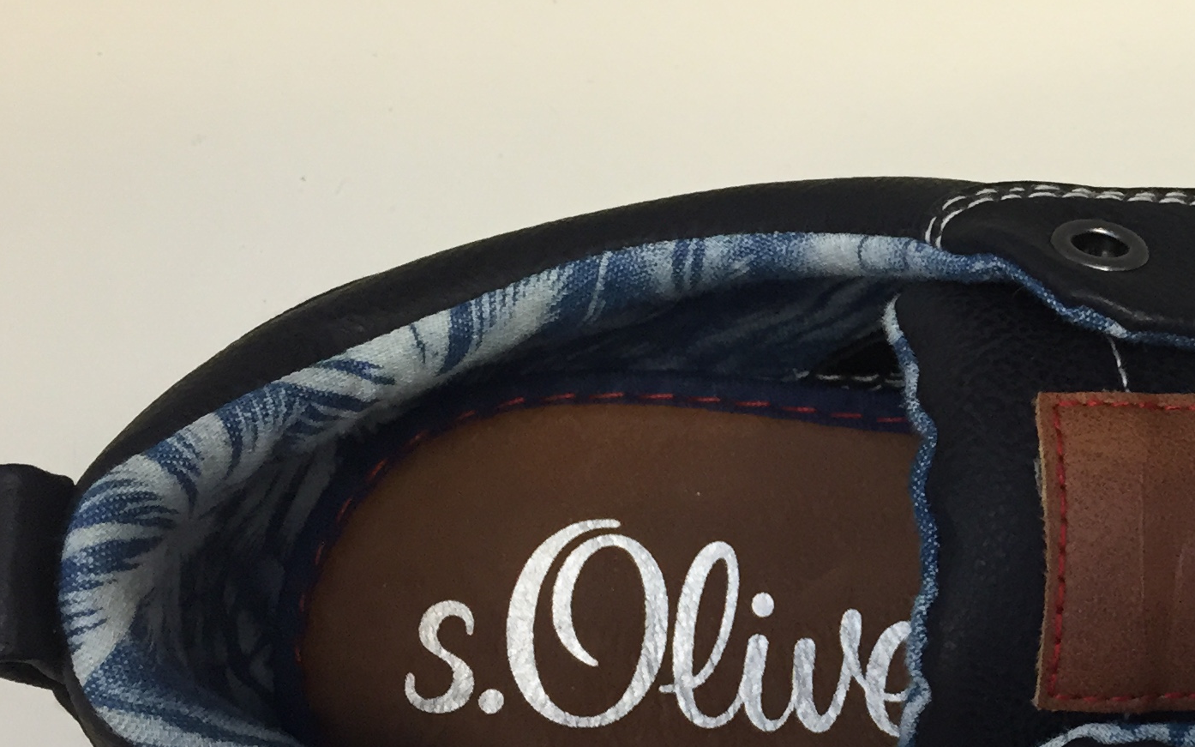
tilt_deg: -78.6
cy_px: 292
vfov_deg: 18.1
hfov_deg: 26.7
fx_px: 2345
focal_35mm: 72
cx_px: 1247
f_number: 2.2
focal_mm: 4.15
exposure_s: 1/33
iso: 50
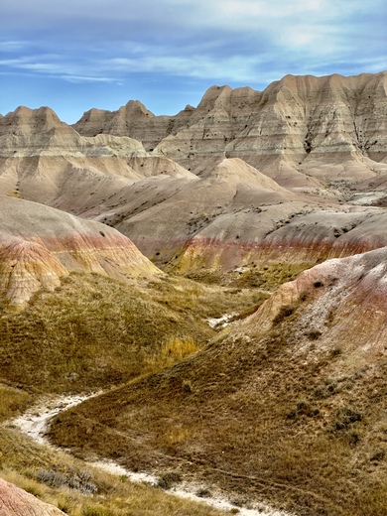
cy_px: 258
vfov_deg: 25.3
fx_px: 1148
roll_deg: +2.2
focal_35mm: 77
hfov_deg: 19.1
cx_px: 194
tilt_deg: -4.5
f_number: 2.8
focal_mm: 9
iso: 32
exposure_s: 1/302
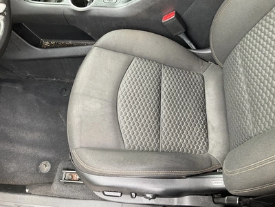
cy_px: 104
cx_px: 138
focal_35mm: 29
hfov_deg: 61.7
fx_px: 230
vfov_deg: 48.2
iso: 64
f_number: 1.8
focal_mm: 3
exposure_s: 1/85
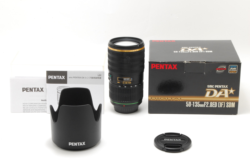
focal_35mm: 82
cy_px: 84
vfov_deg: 16.6
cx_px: 125
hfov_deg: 24.6
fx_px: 574
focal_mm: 55
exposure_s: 1/125
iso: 500
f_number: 16
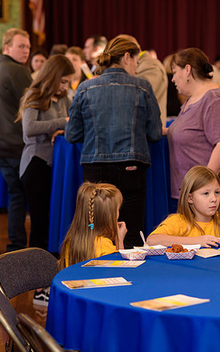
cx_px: 238
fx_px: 1257
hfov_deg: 9.9
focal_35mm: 131
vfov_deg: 15.9
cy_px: 176
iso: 320
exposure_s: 1/160
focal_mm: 85
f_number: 3.2
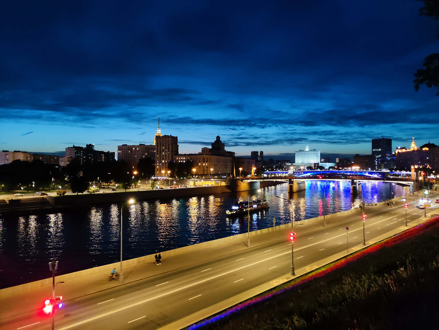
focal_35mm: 25
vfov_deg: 54.9
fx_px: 317
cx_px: 220
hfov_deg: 69.4
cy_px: 165
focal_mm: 5.43
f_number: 1.89
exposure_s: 1/20
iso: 914
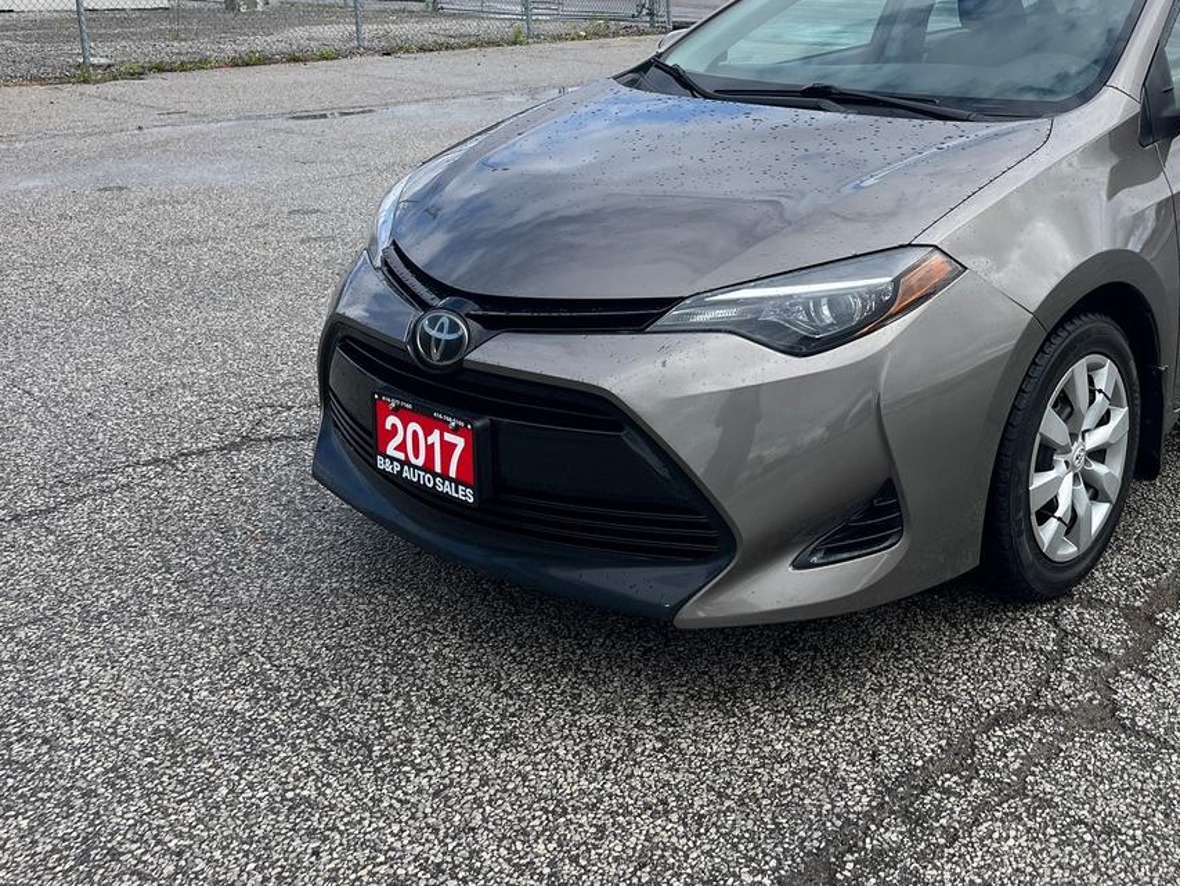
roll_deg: -0.1
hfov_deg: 46.4
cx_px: 865
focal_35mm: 39
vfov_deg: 36.3
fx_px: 1330
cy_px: 263
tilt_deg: -13.6
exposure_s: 1/2571
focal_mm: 5.1
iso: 50
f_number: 1.6
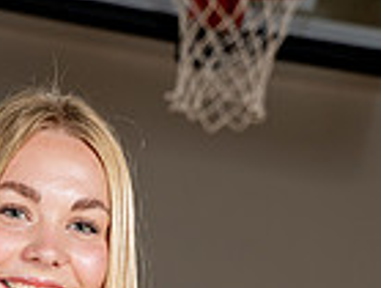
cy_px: 614
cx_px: 63
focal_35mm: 211
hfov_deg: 9.3
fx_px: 2328
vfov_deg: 6.8
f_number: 5.6
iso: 200
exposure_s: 1/250
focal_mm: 68
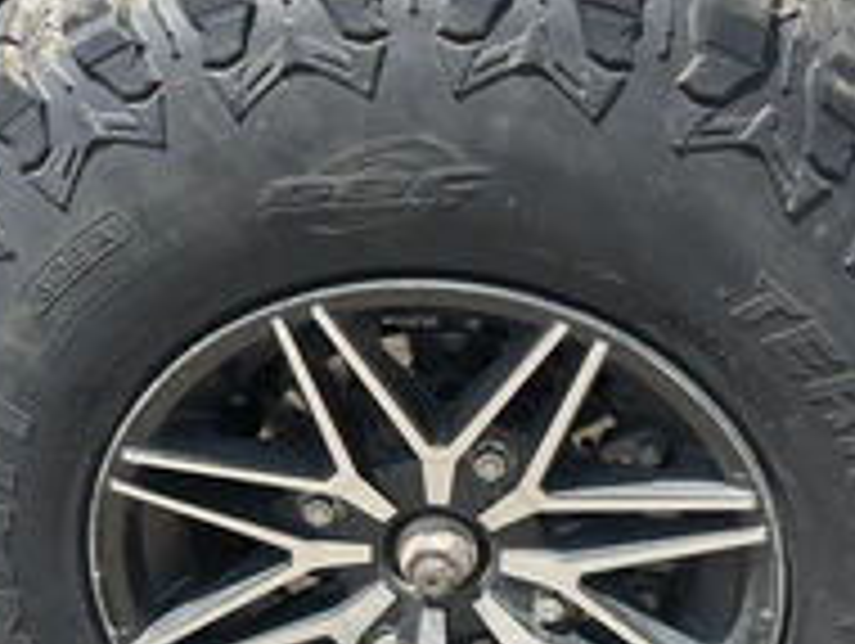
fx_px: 1509
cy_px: 563
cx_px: 400
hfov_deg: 31.6
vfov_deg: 23.5
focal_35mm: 61
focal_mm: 3
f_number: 1.8
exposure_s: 1/978
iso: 25
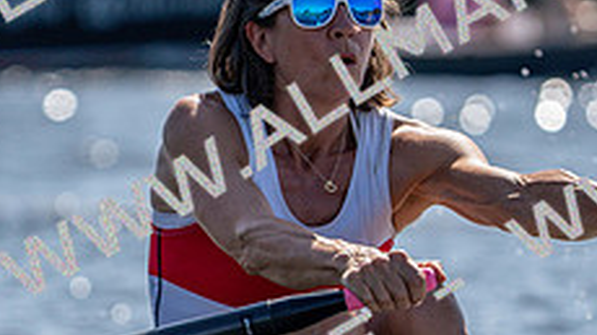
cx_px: 317
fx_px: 13288
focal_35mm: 840
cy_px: 303
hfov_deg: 2.6
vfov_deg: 1.4
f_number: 6.3
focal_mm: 318
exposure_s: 1/2000
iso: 200
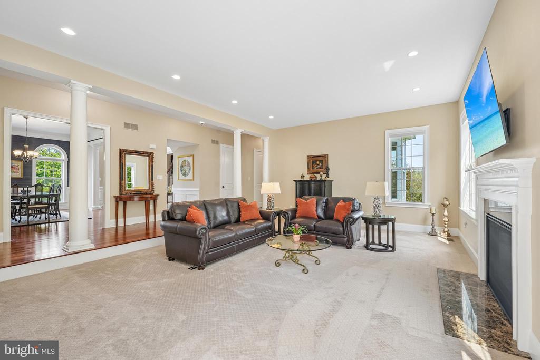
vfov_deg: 77.3
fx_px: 225
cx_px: 270
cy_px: 180
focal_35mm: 15
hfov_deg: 100.4
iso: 400
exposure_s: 1/30
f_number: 8
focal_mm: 15
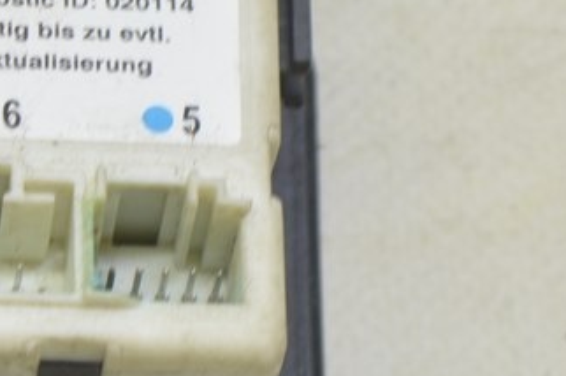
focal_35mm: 248
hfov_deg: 8.2
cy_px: -10
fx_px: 3895
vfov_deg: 5.5
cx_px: -142
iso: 400
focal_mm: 52
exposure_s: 1/20
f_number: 5.6
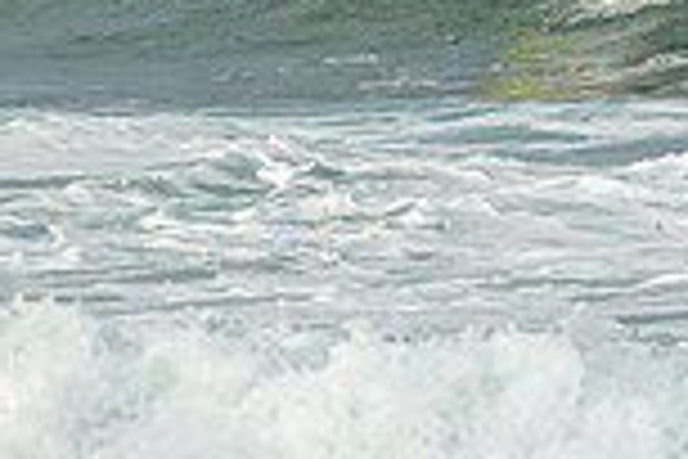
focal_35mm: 1164
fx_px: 22244
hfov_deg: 1.8
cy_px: -110
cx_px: 580
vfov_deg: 1.2
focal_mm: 200
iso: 200
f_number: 5.6
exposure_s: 1/800
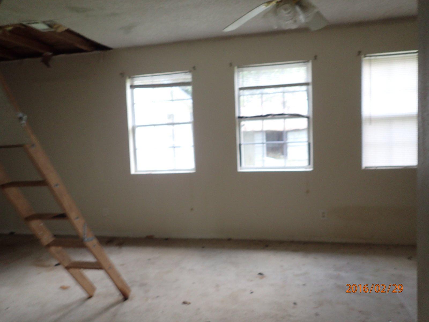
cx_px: 214
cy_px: 161
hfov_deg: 69.4
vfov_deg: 54.9
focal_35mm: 25
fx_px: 310
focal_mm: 4.5
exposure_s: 1/30
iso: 200
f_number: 2
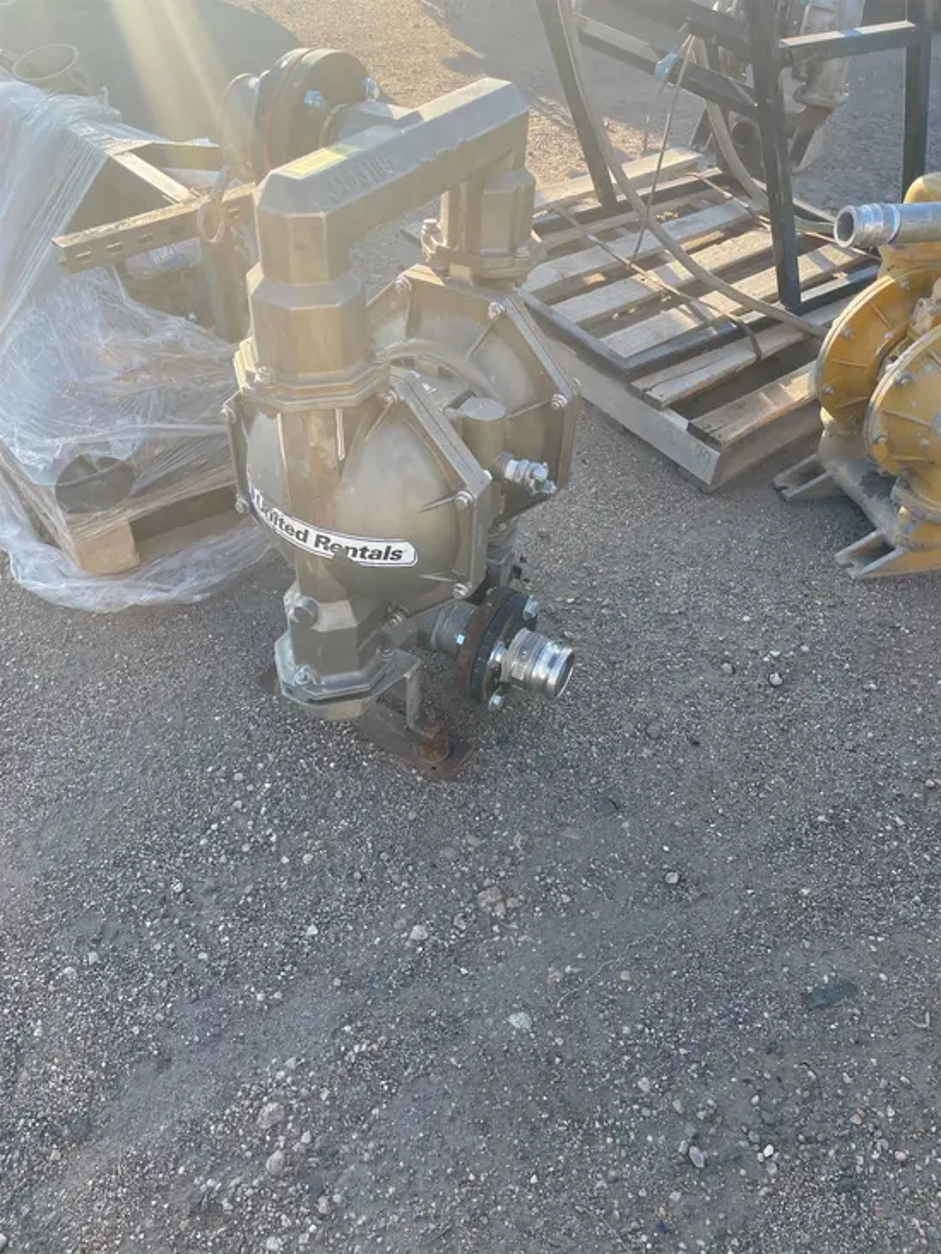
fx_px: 942
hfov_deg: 53.1
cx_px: 470
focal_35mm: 26
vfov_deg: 67.3
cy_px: 627
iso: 32
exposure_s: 1/569
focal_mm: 4.2
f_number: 1.6
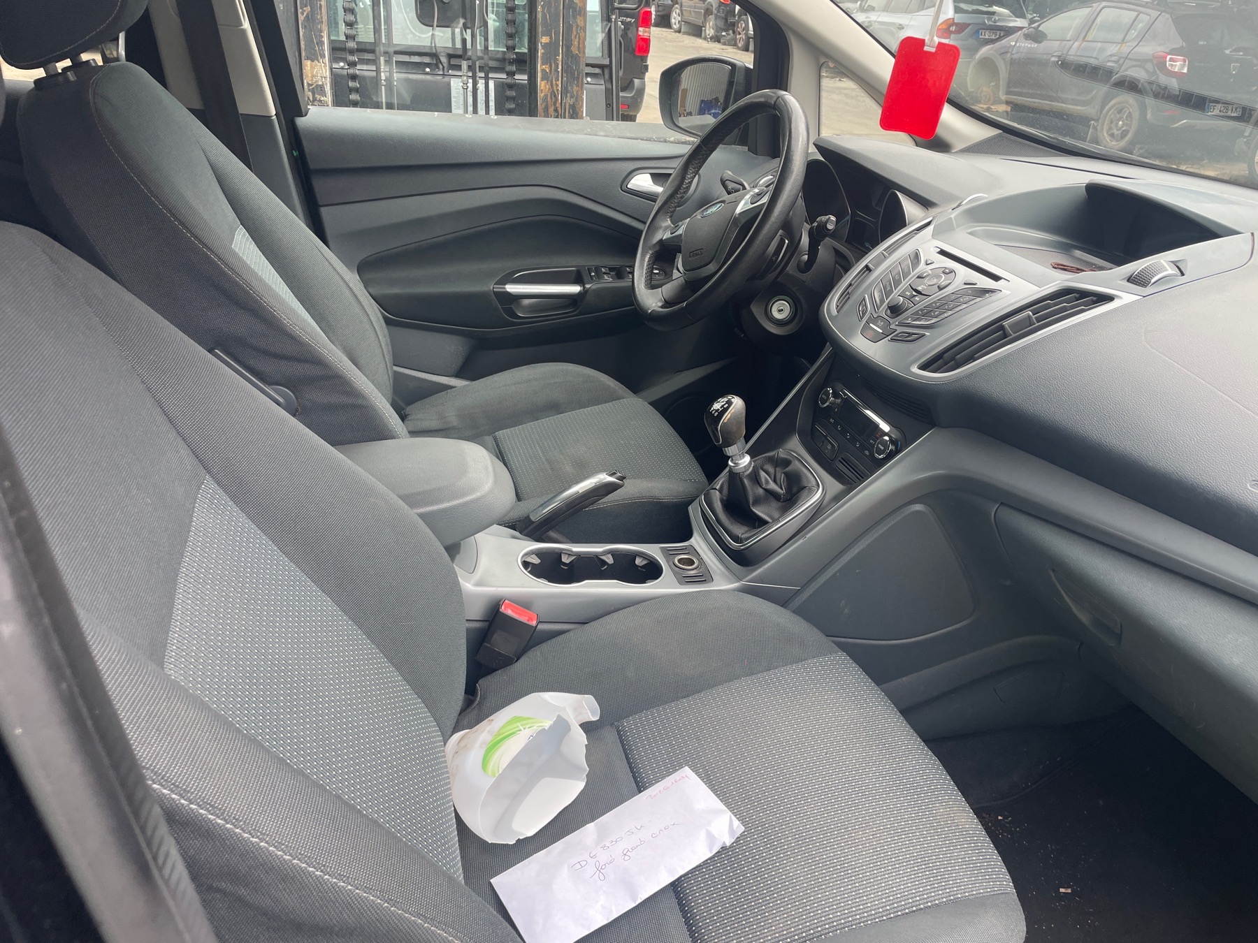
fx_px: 945
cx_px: 629
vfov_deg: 53.1
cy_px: 472
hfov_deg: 67.3
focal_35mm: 26
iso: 32
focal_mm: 4.2
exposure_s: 1/286
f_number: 1.6
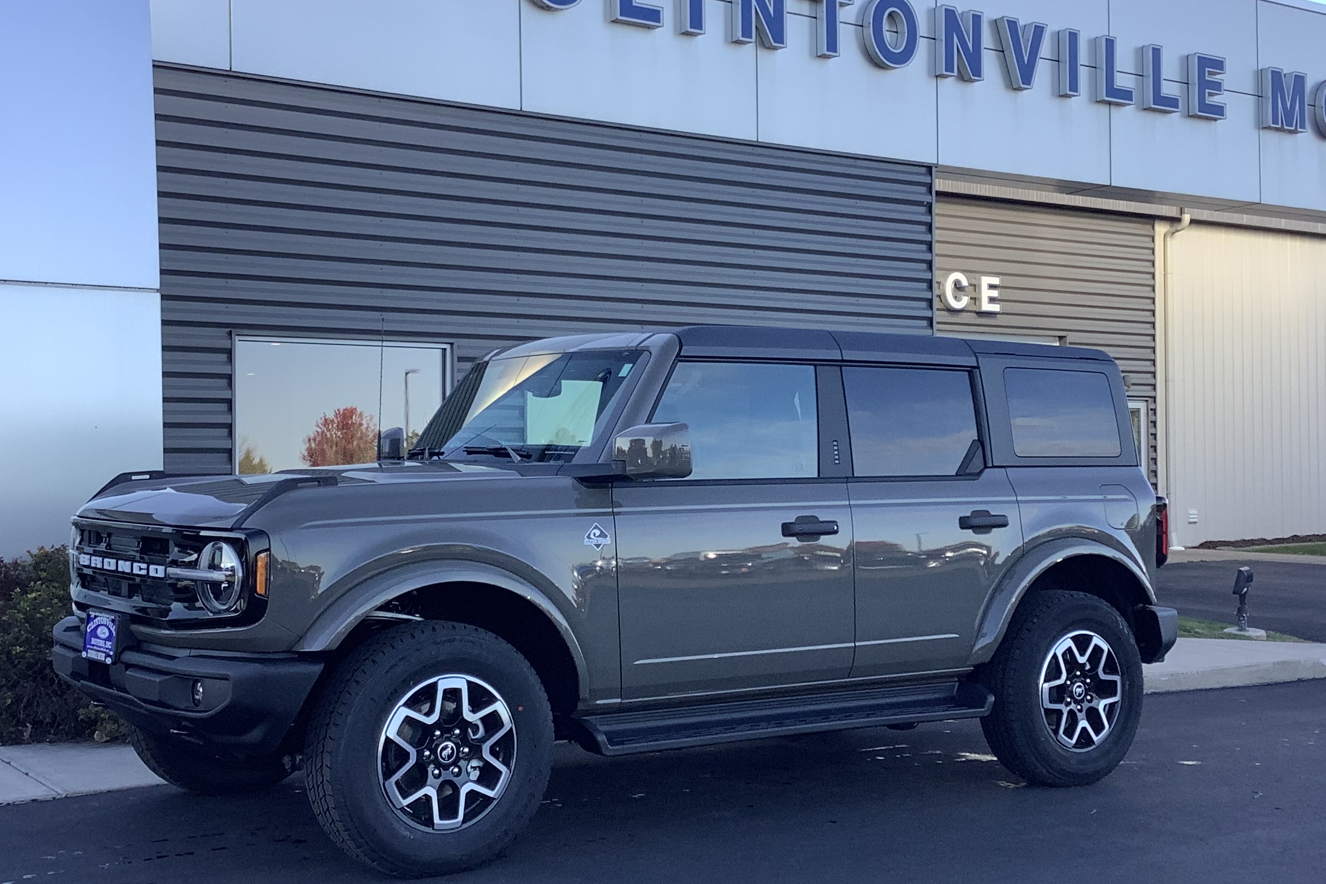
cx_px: 672
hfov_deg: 41.1
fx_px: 1768
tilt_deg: +0.5
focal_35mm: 48
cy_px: 434
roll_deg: +0.6
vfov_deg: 28.1
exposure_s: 1/267
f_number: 2.4
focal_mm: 3.3
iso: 25
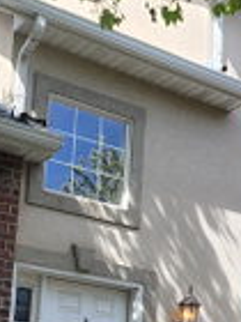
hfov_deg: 18.7
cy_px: 294
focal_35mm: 79
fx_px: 733
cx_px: 124
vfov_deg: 24.0
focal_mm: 6.4
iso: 12
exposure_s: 1/325
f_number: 1.8
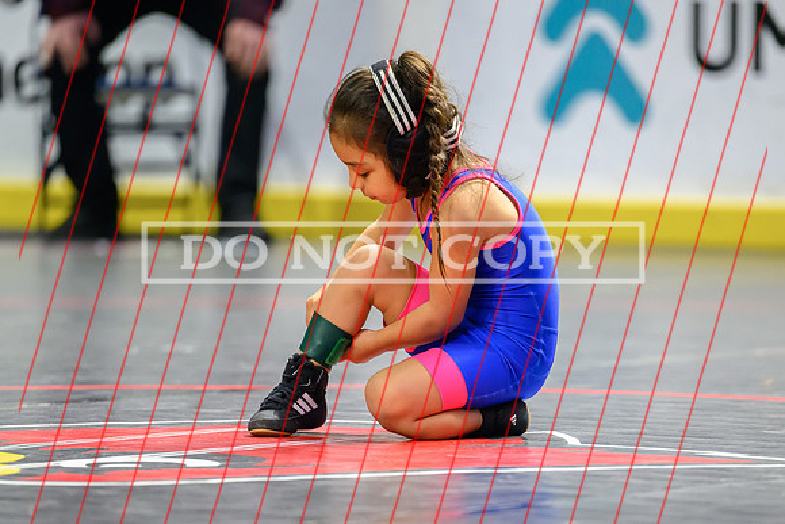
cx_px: 402
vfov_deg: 5.0
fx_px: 6050
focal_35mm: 277
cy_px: 363
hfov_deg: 7.4
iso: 6400
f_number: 2.8
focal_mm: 200
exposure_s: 1/800
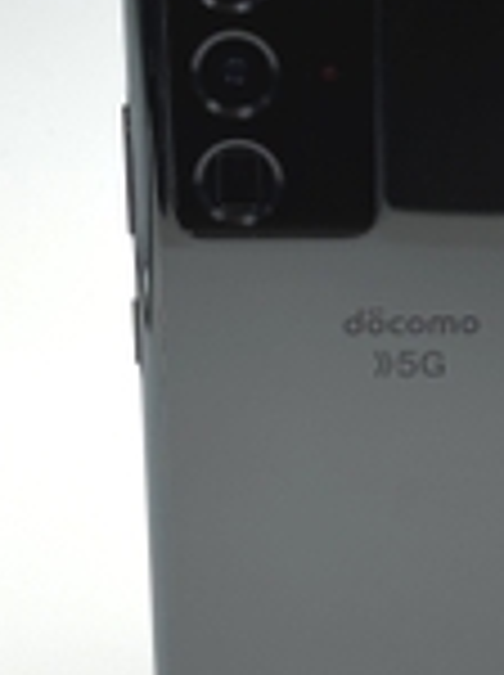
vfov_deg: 12.8
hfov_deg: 9.6
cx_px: 418
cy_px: 513
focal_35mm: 154
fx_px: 2998
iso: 64
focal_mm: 6.76
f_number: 1.78
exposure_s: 1/326
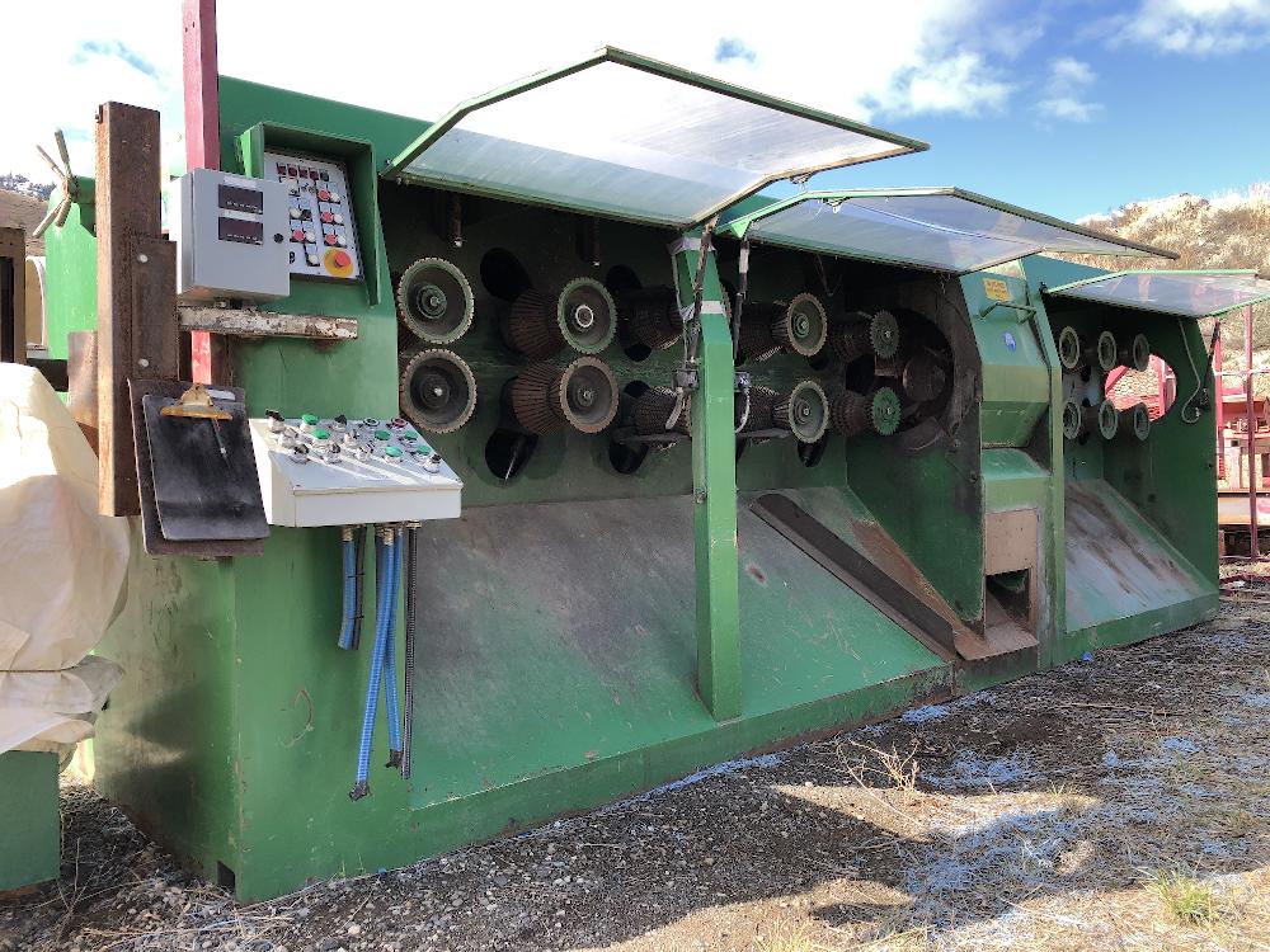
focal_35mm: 28
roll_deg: -0.5
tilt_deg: +1.2
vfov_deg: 49.7
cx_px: 635
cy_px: 476
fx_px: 1027
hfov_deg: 63.4
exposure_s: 1/510
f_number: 1.8
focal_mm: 3.99
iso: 20
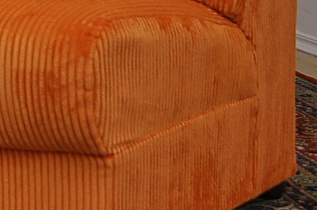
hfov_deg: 13.3
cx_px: -247
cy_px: -99
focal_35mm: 139
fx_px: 1222
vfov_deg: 9.6
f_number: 4
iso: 200
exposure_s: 1/200
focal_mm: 22
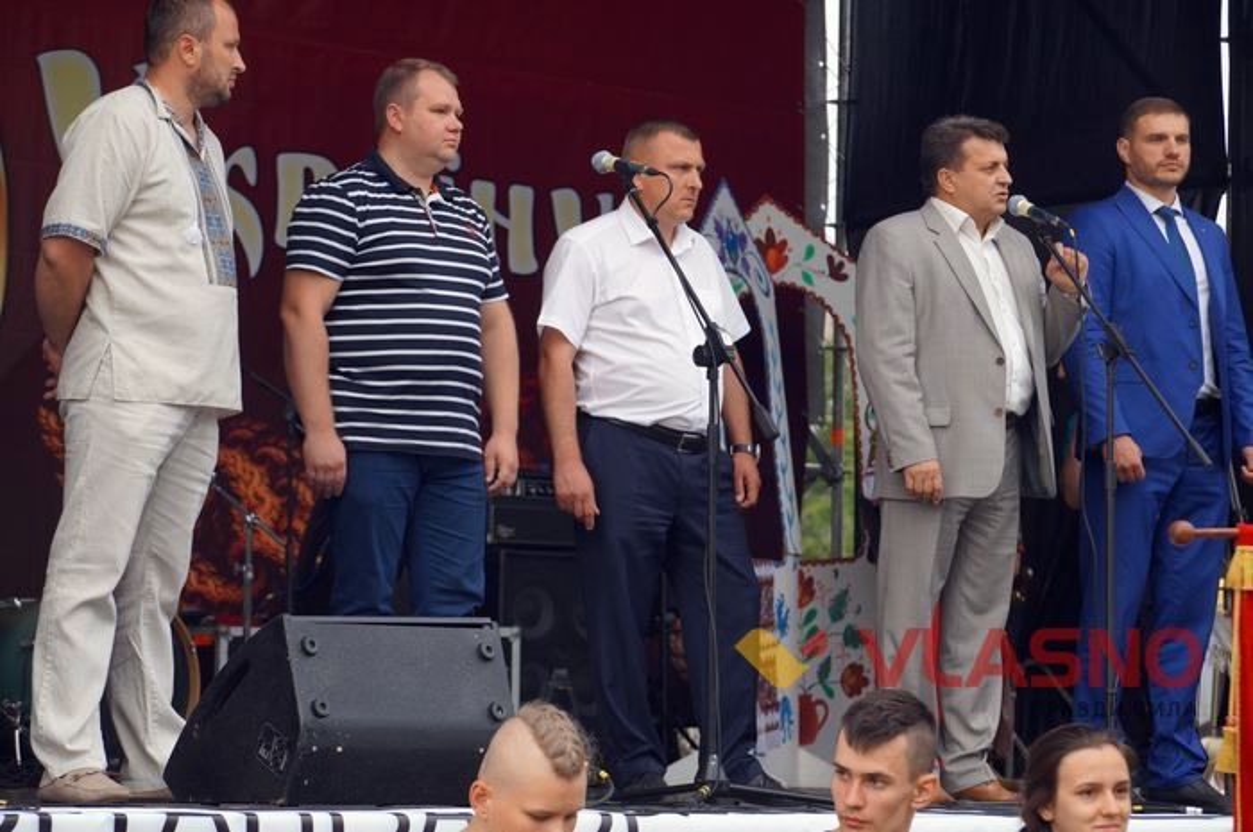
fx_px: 4432
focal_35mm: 128
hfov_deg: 16.1
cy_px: 416
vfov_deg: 10.7
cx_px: 626
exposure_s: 1/160
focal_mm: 85
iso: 320
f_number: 5.6
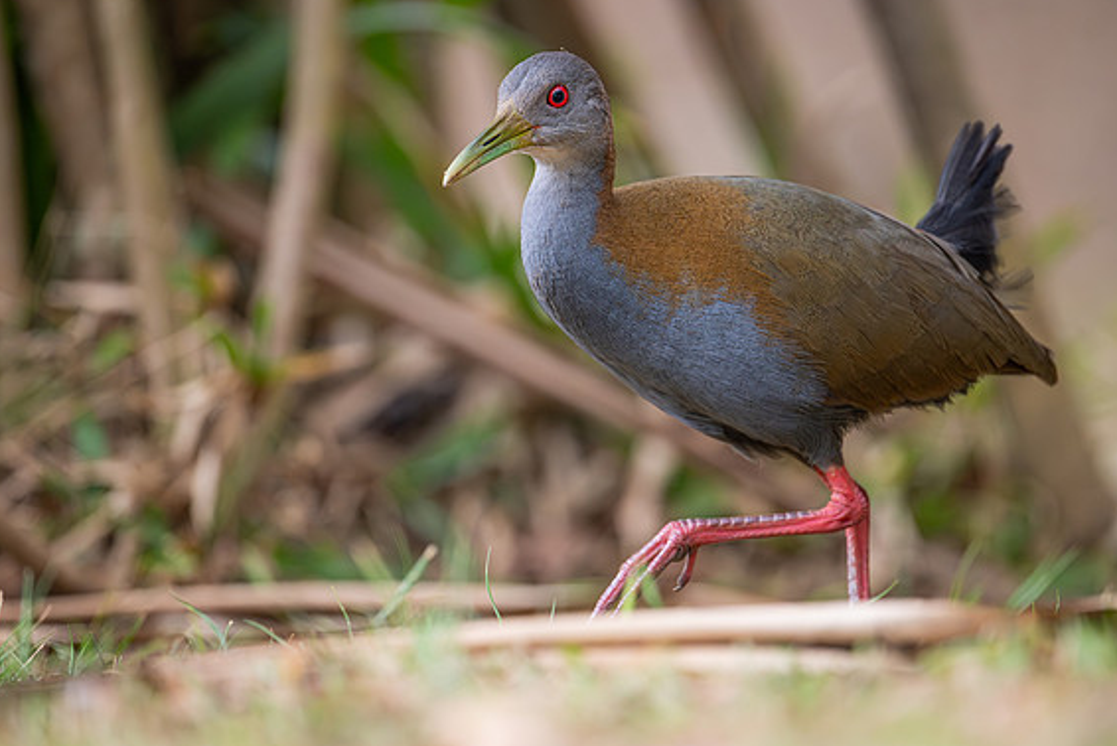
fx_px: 16018
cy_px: 430
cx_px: 606
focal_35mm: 516
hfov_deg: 4.0
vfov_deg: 2.7
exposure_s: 1/1000
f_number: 4.5
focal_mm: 400
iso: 2500
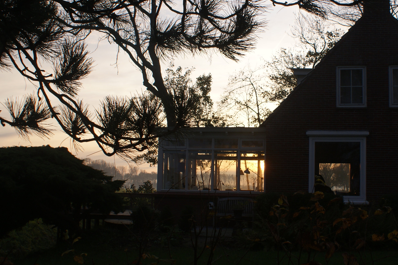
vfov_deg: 26.0
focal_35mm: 52
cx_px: 250
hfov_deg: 37.9
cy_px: 131
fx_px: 575
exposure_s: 1/80
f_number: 8
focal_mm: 22
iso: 100
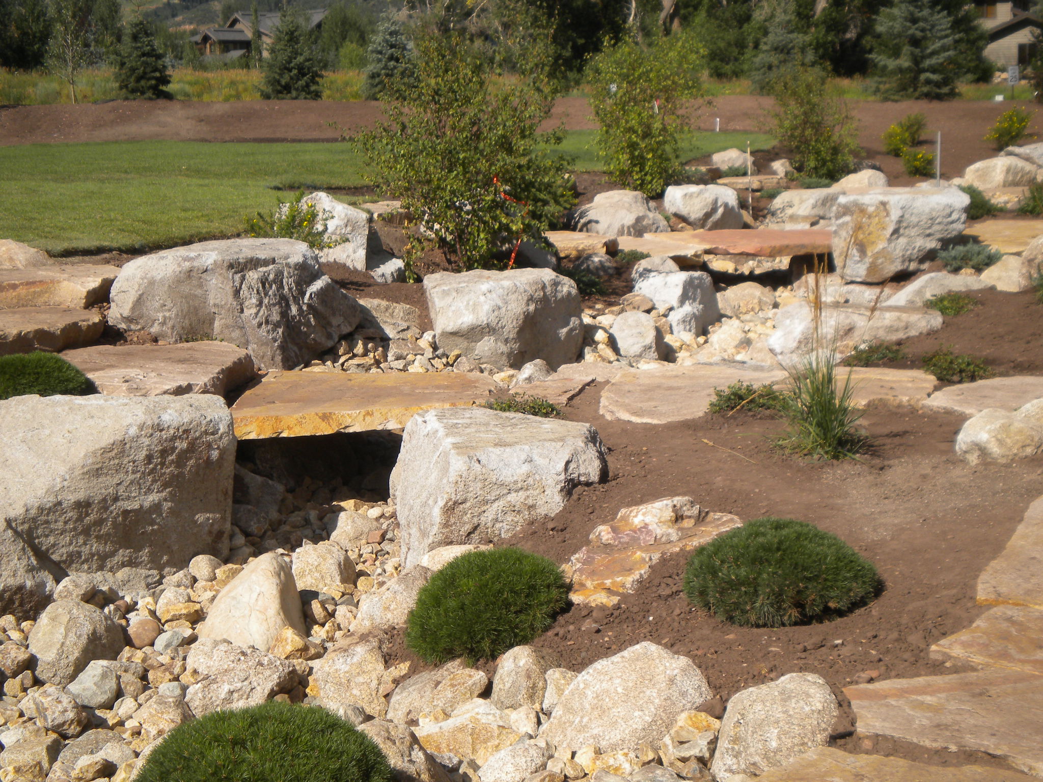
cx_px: 522
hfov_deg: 36.8
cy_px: 391
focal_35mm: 52
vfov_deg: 28.0
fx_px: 1567
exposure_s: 1/624
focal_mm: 9.3
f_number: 5.6
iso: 80
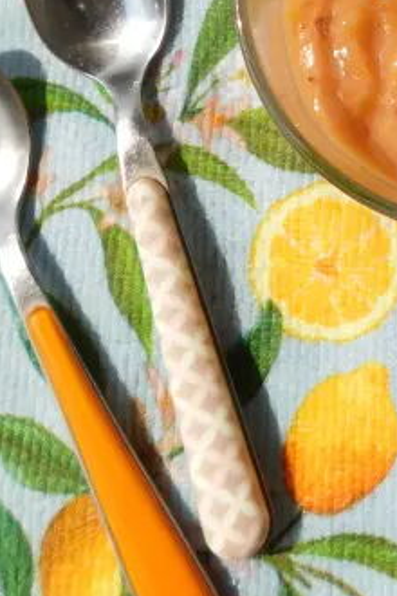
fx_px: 959
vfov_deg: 32.2
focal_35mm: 58
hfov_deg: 21.6
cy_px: 22
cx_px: 480
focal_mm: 4
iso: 125
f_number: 6
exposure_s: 1/800
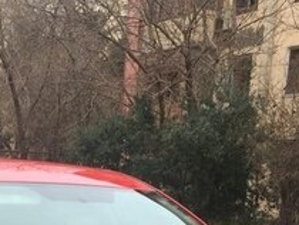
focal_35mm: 91
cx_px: 56
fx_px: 787
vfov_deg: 14.9
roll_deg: -2.8
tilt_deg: -11.3
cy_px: 351
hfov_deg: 21.2
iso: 40
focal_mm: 4.15
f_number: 2.2
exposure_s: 1/50
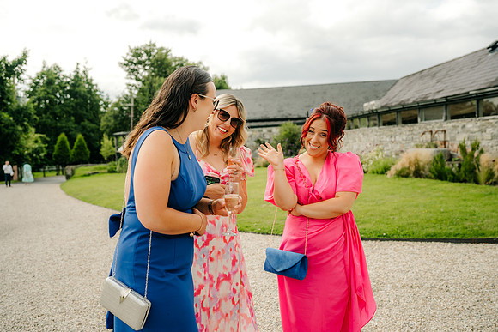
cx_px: 249
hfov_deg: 54.4
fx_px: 484
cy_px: 166
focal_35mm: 35
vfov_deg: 37.9
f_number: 3.2
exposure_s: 1/1250
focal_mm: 35
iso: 100
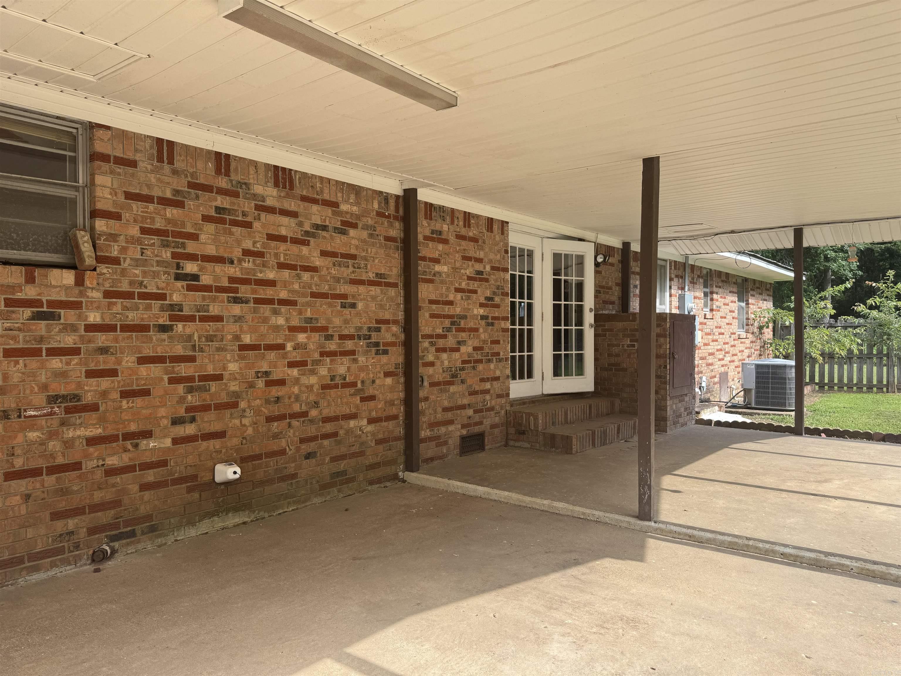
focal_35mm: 24
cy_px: 338
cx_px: 450
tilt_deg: -0.8
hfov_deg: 71.6
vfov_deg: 56.8
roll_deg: +0.3
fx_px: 625
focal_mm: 6.76
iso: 80
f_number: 1.78
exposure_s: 1/853
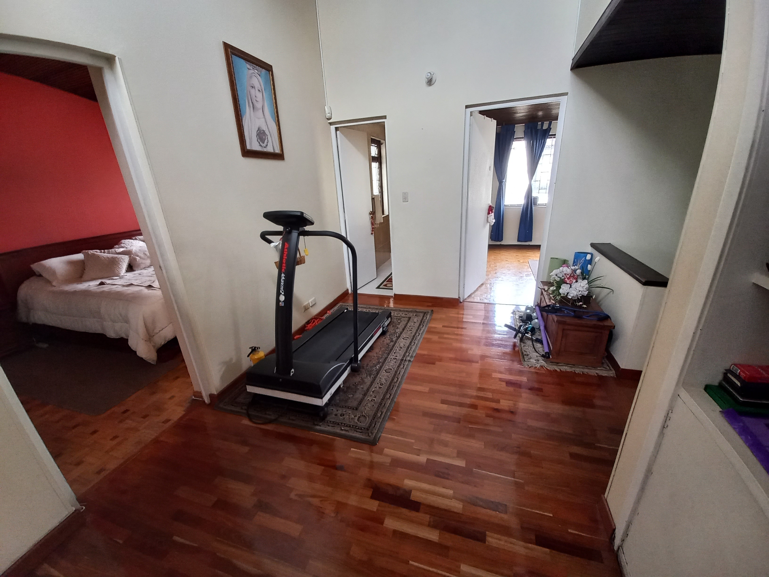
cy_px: 288
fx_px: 289
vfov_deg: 89.9
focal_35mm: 13
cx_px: 384
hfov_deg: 106.2
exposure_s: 1/30
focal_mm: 1.42
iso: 125
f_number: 2.2
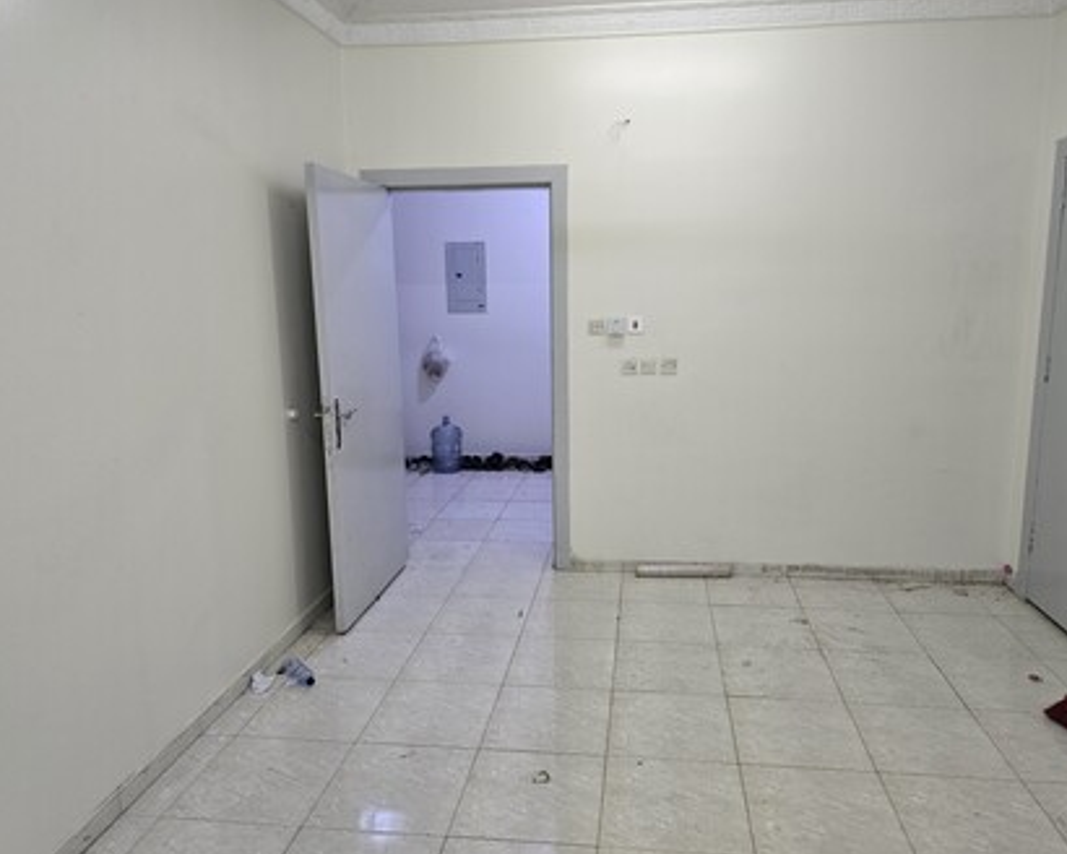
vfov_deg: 56.8
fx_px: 789
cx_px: 563
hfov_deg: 68.0
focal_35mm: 25
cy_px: 426
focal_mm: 6.3
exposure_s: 1/120
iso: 250
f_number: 1.7
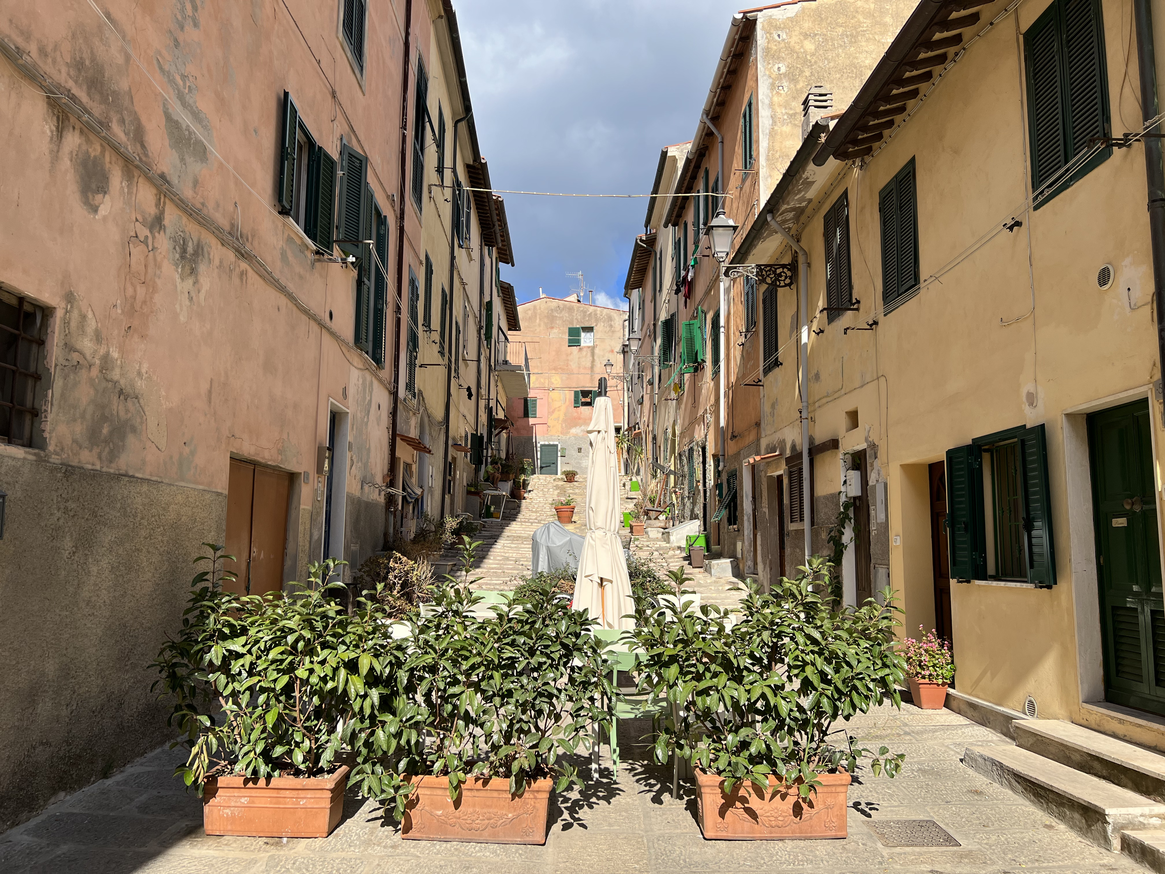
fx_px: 875
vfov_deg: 53.1
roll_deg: -0.4
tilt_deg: +7.8
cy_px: 437
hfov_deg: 67.3
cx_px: 582
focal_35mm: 26
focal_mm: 5.7
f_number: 1.5
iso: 50
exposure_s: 1/3077
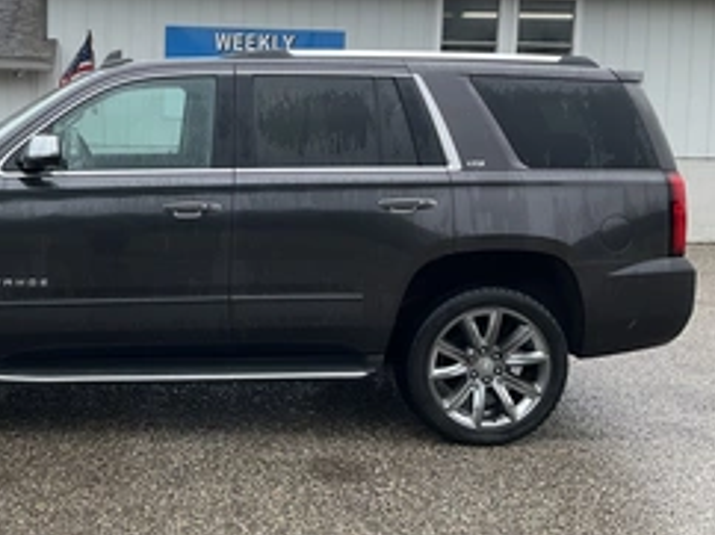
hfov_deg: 38.6
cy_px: 219
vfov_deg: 30.1
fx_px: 990
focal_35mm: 48
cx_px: 177
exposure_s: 1/454
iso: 25
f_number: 1.8
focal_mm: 3
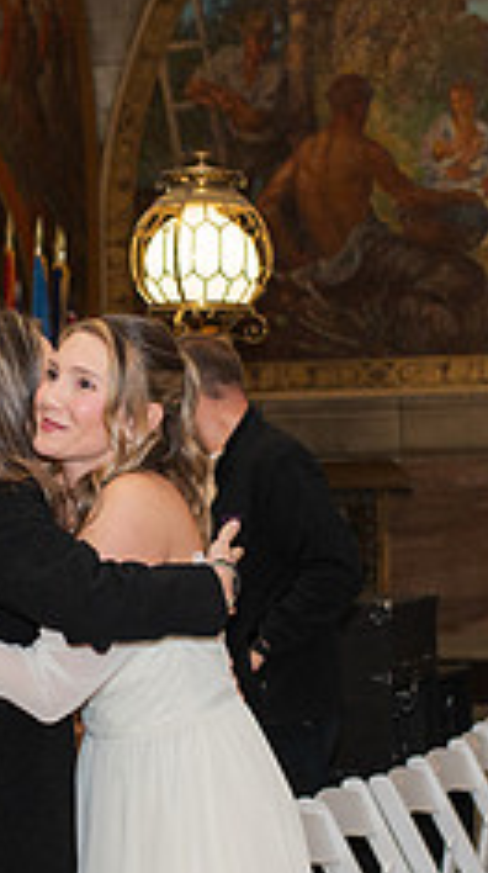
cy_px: 581
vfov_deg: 18.9
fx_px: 2611
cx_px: 72
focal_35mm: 113
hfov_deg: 10.6
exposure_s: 1/200
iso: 1000
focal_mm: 35
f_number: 3.5
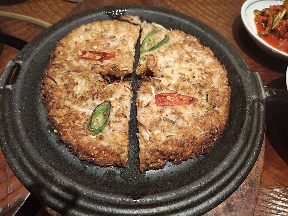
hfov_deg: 69.4
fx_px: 208
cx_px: 144
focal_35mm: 25
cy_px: 108
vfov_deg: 54.9
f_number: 1.8
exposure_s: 1/60
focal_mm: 4.69
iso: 200
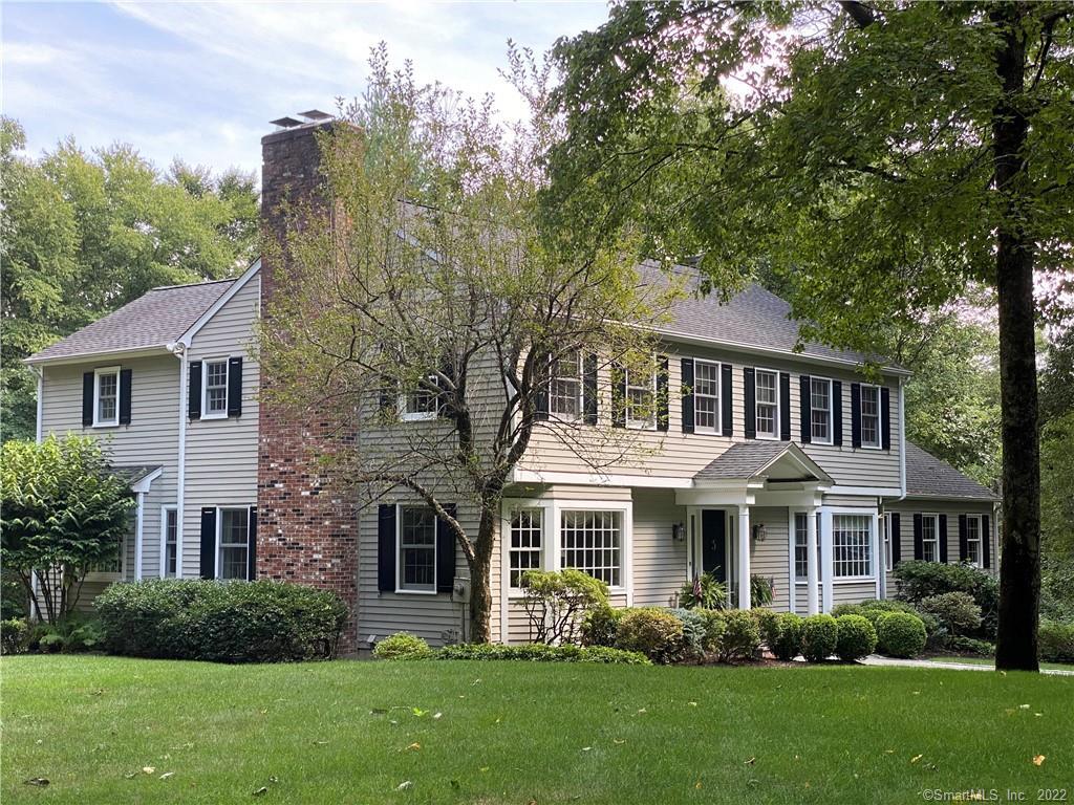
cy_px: 402
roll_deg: -0.7
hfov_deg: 36.8
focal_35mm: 52
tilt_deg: +4.6
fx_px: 1613
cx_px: 537
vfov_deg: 28.0
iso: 20
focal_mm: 6
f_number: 2
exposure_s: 1/156
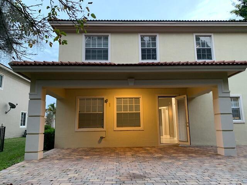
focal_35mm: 26
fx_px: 186
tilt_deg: +11.6
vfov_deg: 53.1
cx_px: 124
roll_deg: +2.4
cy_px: 92
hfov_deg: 67.3
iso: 250
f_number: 1.8
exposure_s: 1/60
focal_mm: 4.25
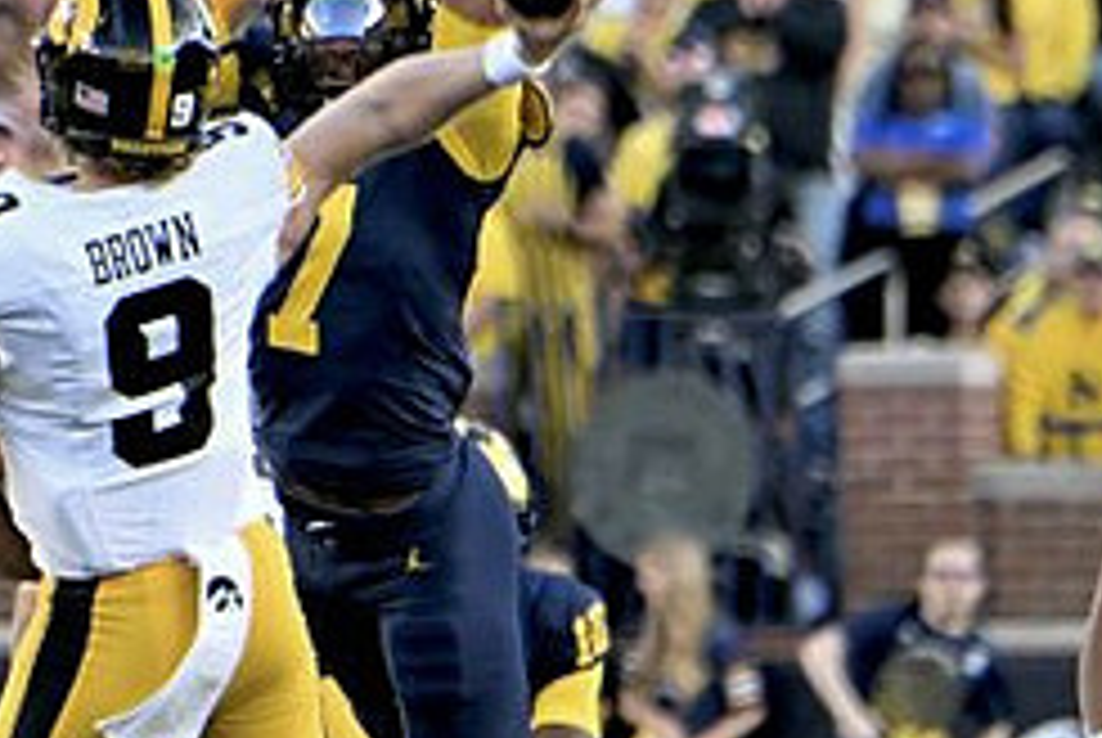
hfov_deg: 1.6
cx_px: 459
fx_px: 39106
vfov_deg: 1.1
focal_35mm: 1276
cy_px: 664
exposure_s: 1/1250
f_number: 5.6
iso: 3200
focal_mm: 360
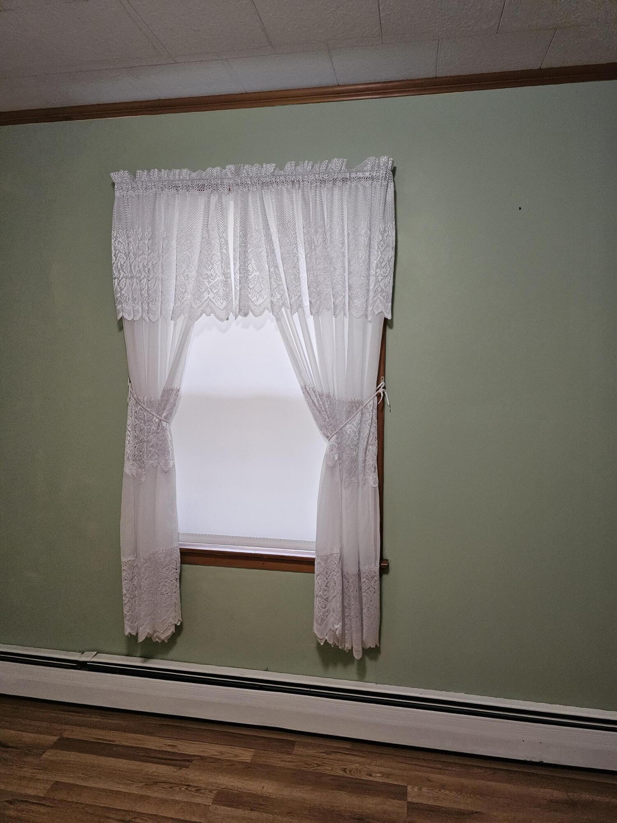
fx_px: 547
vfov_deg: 73.9
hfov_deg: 58.9
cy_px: 412
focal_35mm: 23
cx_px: 308
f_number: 1.7
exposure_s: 1/120
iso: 1000
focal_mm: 6.3
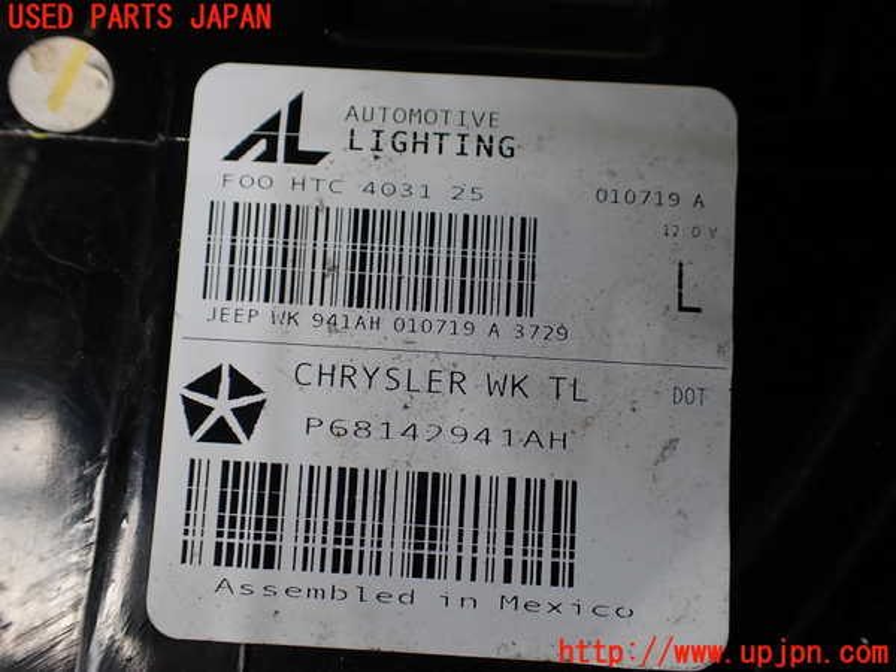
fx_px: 777
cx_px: 448
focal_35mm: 30
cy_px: 336
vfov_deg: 46.8
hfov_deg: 60.0
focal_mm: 5.4
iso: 100
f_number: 2.3
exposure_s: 1/200
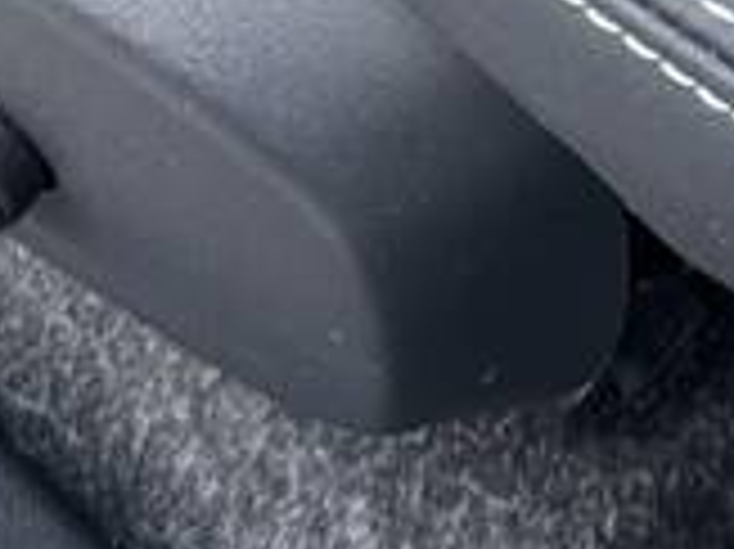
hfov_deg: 11.0
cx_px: 833
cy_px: -1120
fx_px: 3750
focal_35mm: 177
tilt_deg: -58.0
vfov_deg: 7.4
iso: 200
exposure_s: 1/79
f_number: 1.78
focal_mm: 6.76
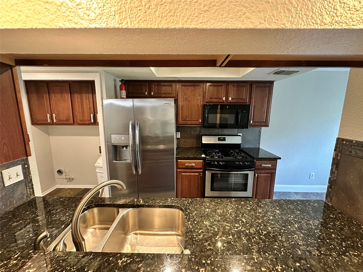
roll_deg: -0.1
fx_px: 147
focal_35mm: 14
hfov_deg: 102.1
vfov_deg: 85.7
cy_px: 136
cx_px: 182
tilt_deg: -8.5
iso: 500
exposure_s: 1/60
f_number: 2.2
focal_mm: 2.22
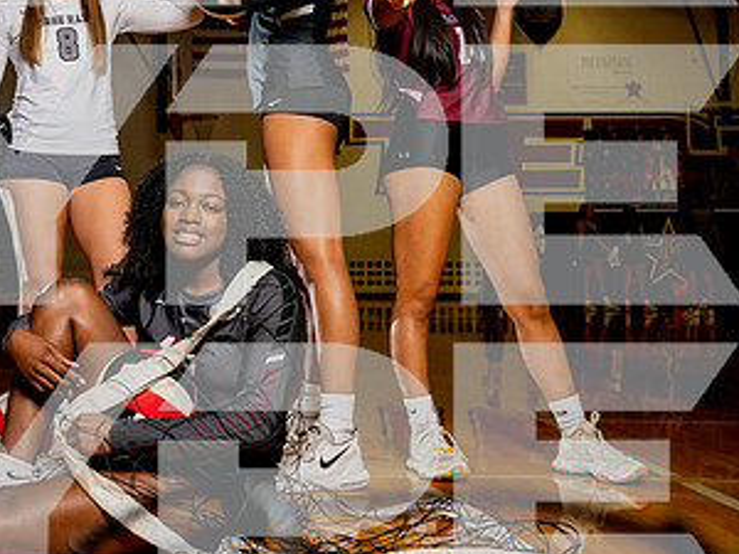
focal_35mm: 54
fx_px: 1153
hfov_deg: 34.2
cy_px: 176
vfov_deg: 26.8
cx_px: 118
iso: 400
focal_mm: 29
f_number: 7.1
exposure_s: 1/250
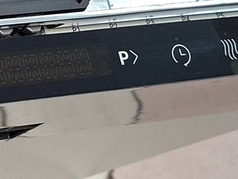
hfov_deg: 13.0
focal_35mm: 142
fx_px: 976
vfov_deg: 10.3
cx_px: -138
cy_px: -24
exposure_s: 1/50
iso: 320
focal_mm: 5.54
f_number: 1.8
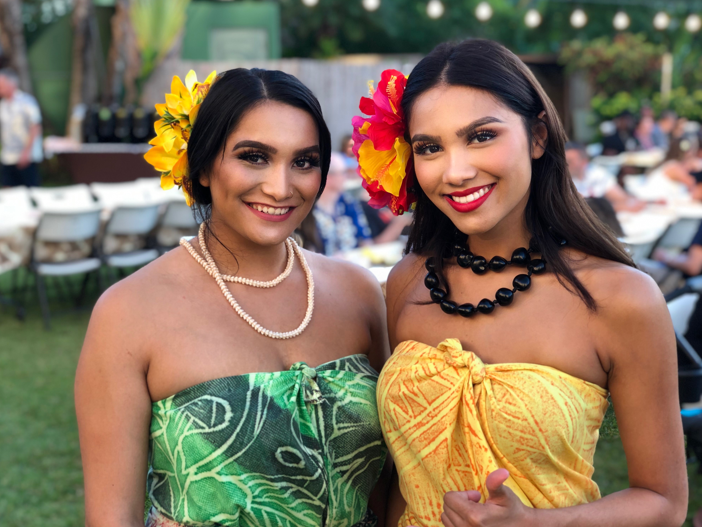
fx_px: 1075
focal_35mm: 53
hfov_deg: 36.2
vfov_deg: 27.5
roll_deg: +1.6
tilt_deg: -11.0
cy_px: 264
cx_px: 345
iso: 20
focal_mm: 6
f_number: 2.4
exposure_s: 1/60
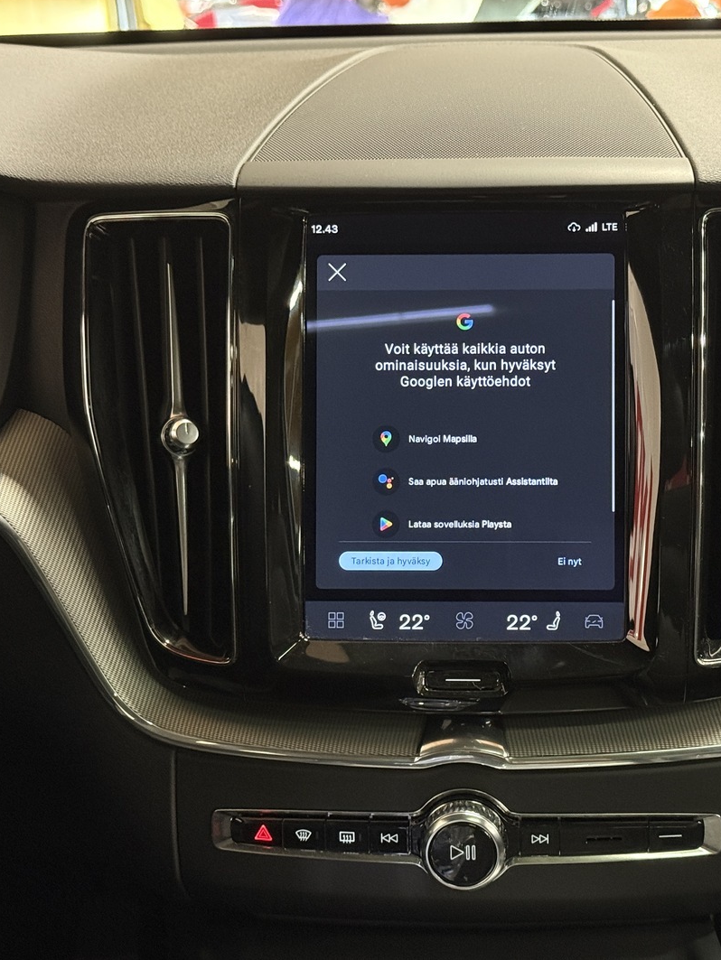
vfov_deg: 29.8
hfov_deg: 22.5
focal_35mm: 65
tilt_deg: -18.8
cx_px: 451
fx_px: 1804
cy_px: 475
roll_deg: +1.3
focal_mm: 6.76
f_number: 1.78
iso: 500
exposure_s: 1/40
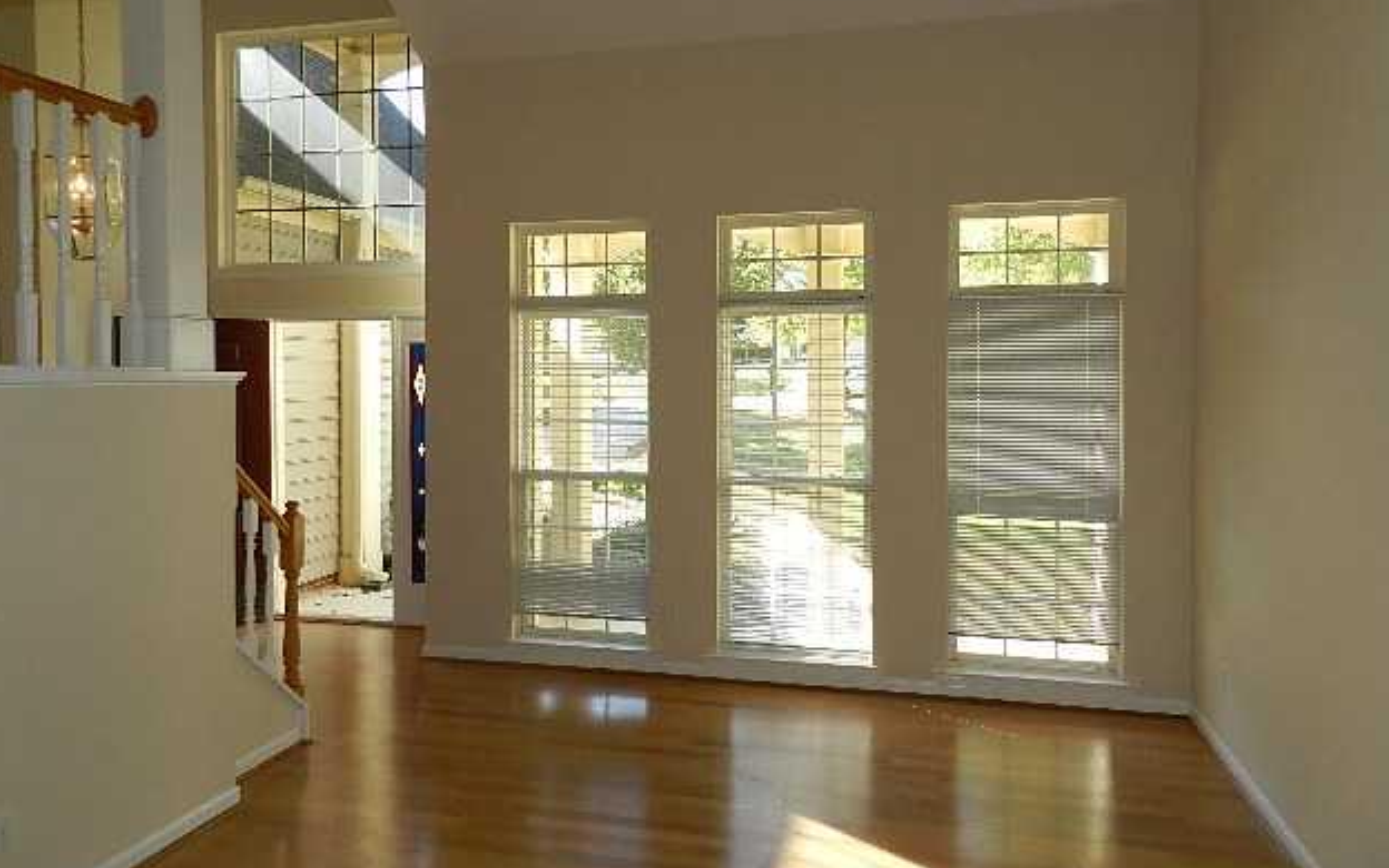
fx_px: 946
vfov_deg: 49.2
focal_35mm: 25
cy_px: 389
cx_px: 699
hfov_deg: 72.5
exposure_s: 1/100
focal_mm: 4
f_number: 3.4
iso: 160
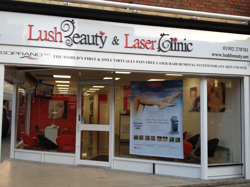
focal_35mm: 35
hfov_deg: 52.6
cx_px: 125
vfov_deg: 40.7
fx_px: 253
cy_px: 94
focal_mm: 4.28
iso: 64
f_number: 2.4
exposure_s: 1/150
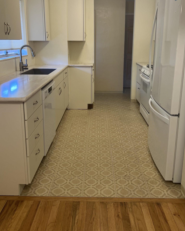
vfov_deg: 53.9
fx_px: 226
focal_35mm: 33
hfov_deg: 44.5
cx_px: 94
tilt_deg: -11.8
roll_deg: -0.6
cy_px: 96
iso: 64
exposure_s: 1/60
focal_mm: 5.7
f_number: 1.5
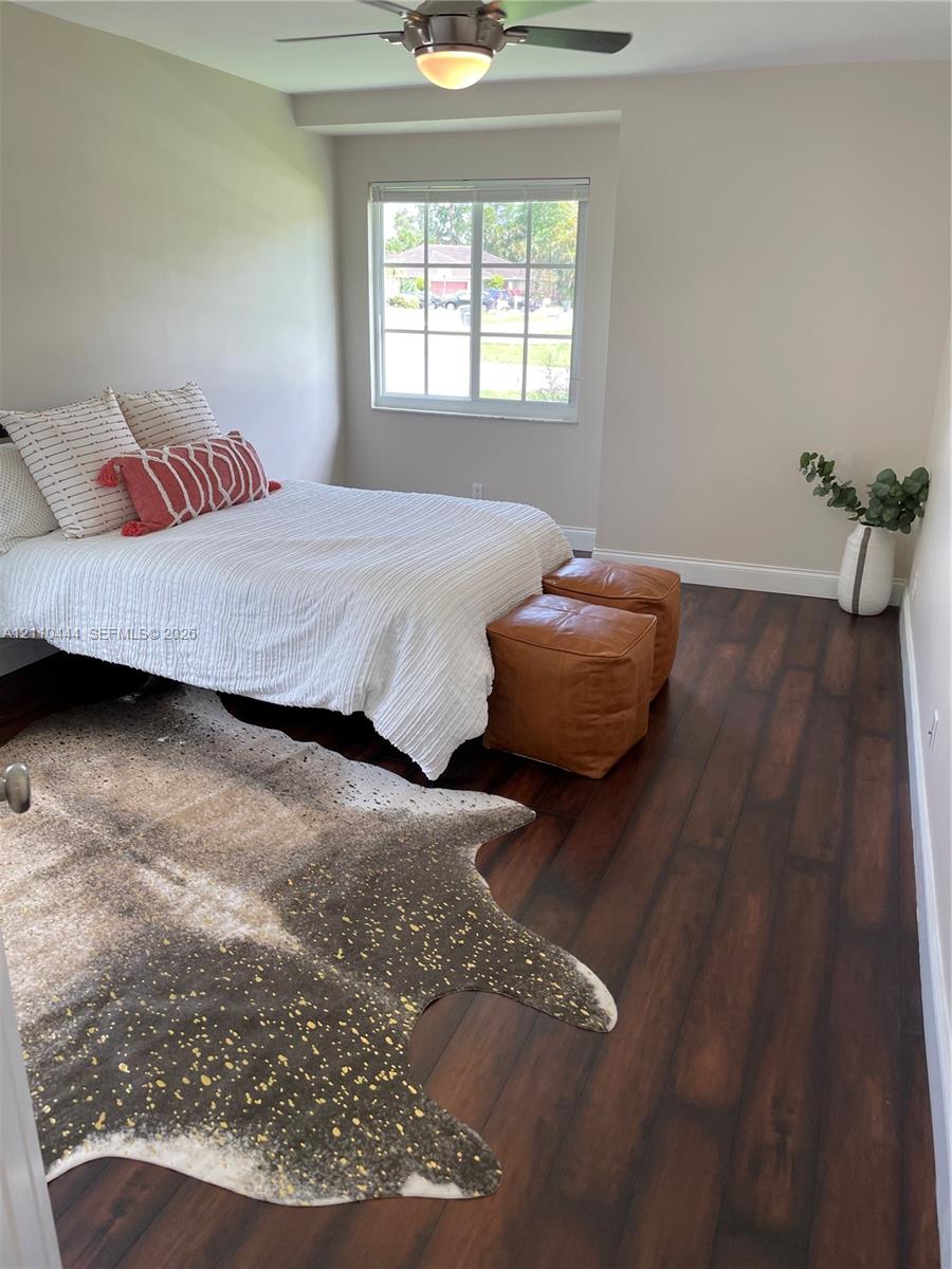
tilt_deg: -18.4
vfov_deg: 67.3
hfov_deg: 53.1
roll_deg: -1.4
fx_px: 953
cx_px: 476
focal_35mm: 26
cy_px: 634
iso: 64
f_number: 1.6
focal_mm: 4.2
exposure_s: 1/120
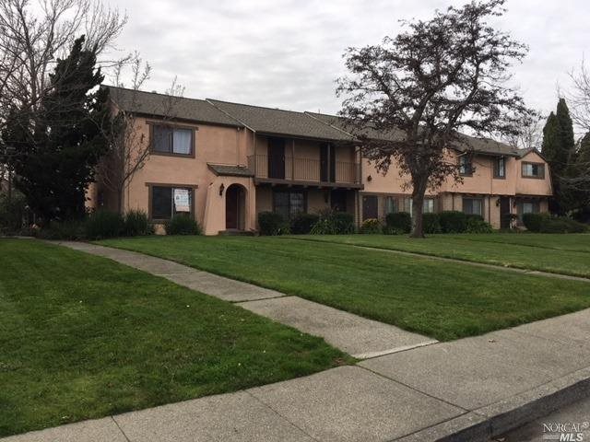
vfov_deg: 48.2
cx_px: 295
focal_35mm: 29
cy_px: 221
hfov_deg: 61.7
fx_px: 494
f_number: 2.2
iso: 25
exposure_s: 1/516
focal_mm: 4.15
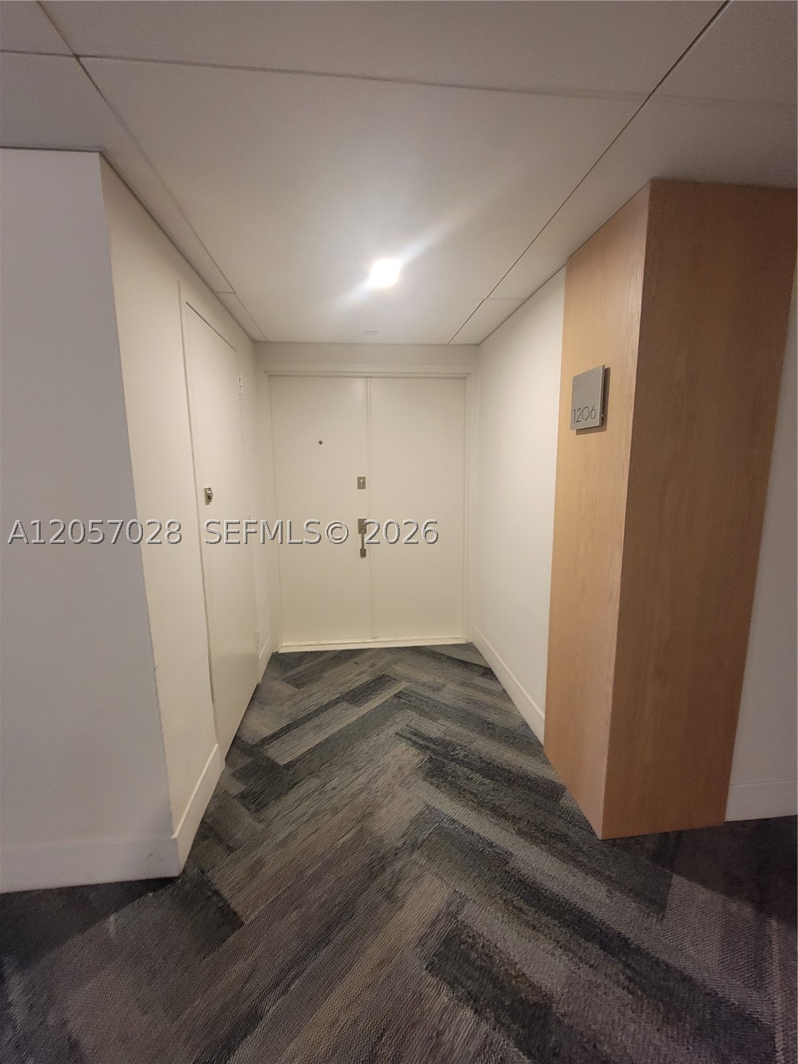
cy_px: 532
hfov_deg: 89.9
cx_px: 399
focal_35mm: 13
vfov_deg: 106.2
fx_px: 400
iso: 400
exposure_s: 1/30
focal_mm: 2.2
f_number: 2.2
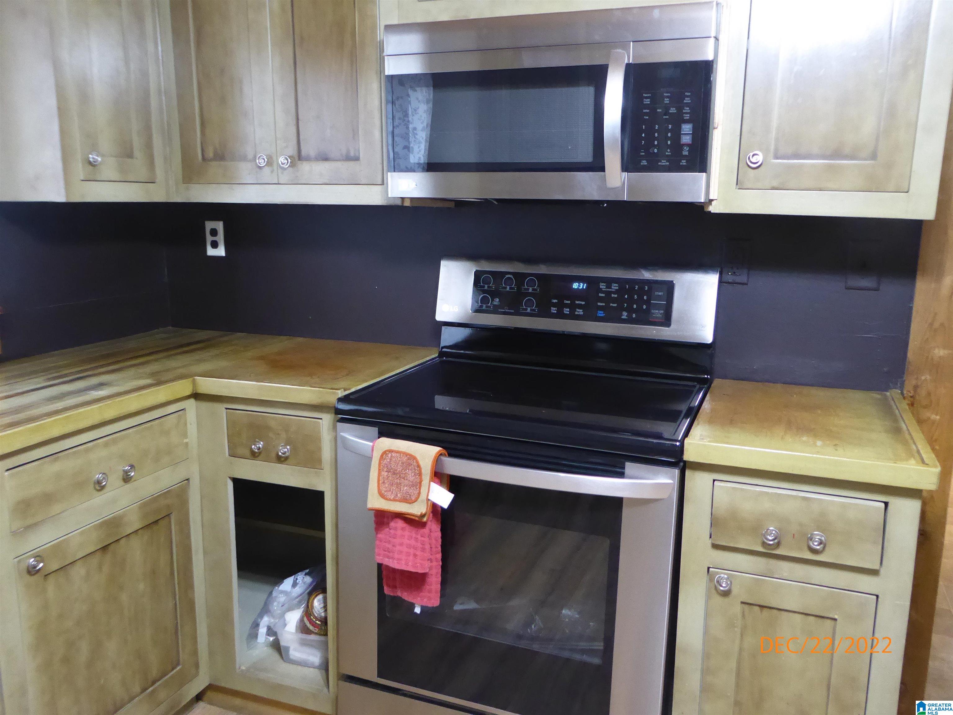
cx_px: 476
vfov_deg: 48.2
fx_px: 798
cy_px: 358
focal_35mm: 29
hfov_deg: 61.7
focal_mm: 5
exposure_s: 1/13
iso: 800
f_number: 3.5
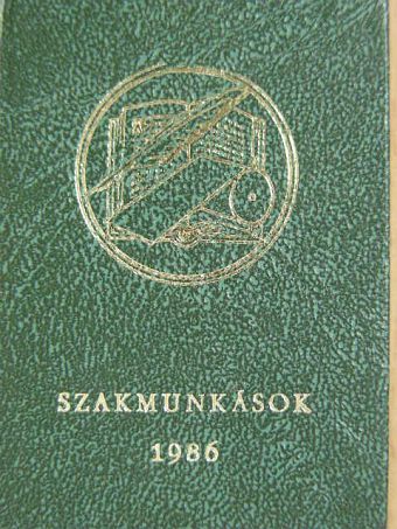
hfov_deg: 14.9
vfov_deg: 19.8
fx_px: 1513
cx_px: 198
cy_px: 264
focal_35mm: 99
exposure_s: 1/15
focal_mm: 16.5
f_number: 3.5
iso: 376
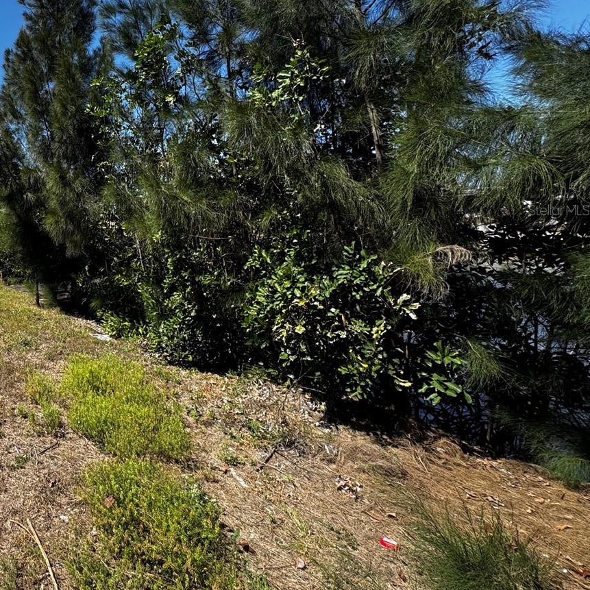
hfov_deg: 56.6
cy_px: 210
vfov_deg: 65.9
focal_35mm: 23
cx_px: 45
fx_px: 444
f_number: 2.2
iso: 40
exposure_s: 1/1020
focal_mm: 2.22
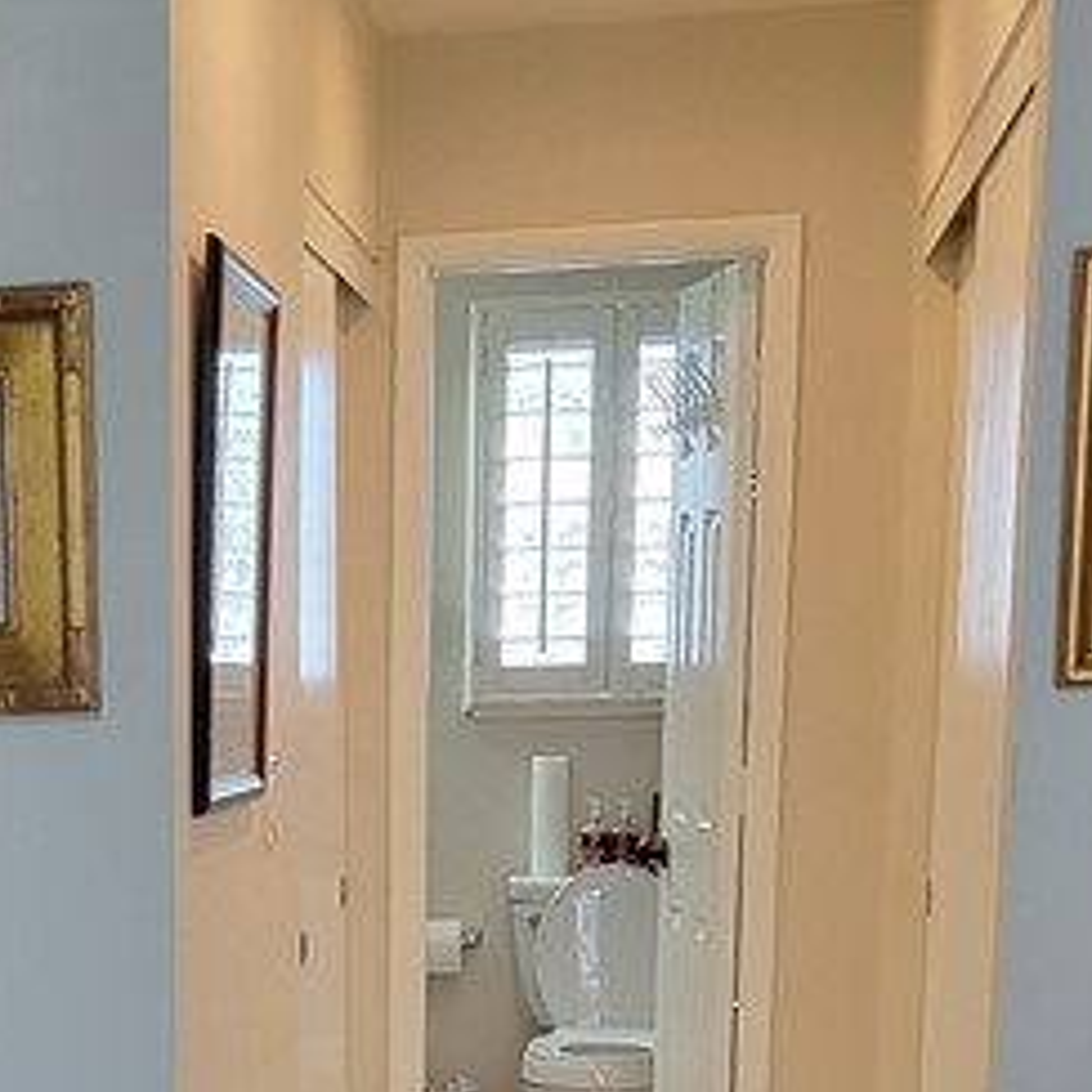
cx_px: -58
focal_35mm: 89
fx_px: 3176
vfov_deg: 18.4
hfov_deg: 18.9
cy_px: 1352
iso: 320
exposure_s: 1/120
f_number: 1.8
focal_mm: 6.7
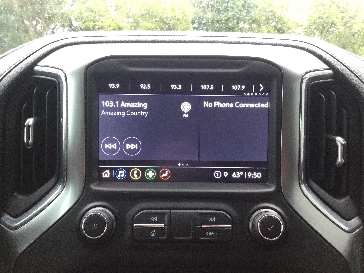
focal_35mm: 31
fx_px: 326
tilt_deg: -9.3
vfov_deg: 45.4
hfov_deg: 58.4
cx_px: 182
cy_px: 136
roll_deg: -2.2
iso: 125
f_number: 2.4
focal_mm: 3.3
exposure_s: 1/30
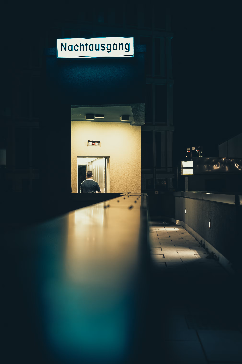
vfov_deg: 54.4
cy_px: 182
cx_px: 121
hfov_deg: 37.9
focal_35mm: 35
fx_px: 353
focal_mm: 23
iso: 500
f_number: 1.4
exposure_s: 1/60
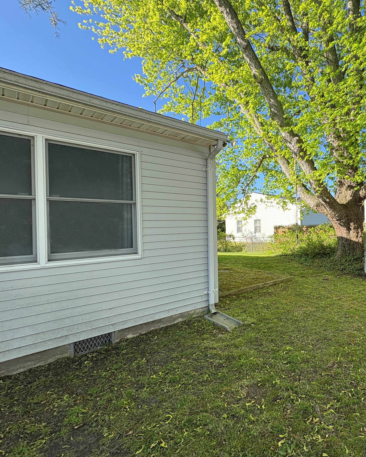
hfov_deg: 64.6
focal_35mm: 19
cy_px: 226
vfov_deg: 83.3
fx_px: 257
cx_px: 292
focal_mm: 2.22
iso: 64
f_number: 2.2
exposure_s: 1/375
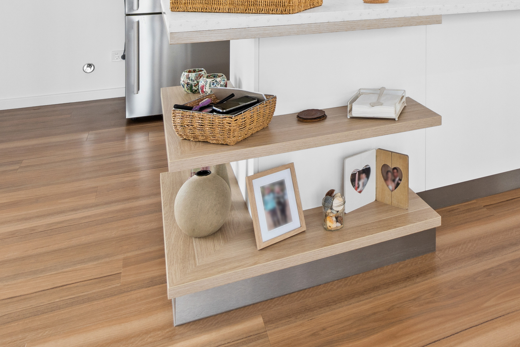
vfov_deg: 31.7
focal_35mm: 36
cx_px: 437
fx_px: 520
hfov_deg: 49.1
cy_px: -54
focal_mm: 10
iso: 200
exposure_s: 1/6
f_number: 8
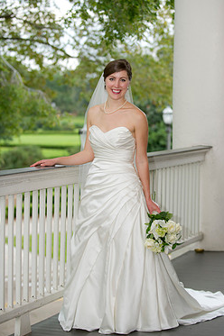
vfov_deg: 21.7
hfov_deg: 14.5
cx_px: 131
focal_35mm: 94
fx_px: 879
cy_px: 174
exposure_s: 1/160
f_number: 2.8
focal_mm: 78
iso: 250
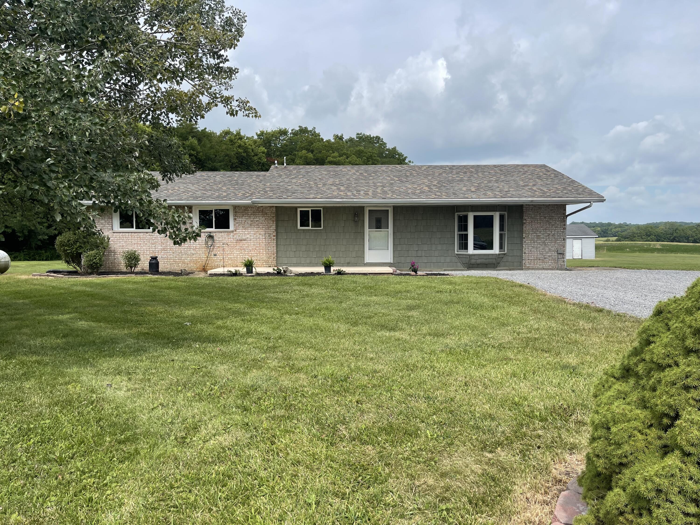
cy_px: 262
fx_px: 506
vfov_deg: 54.9
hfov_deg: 69.4
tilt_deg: -3.9
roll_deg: +0.2
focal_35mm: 25
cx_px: 350
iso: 32
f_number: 1.6
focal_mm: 5.1
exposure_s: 1/3788
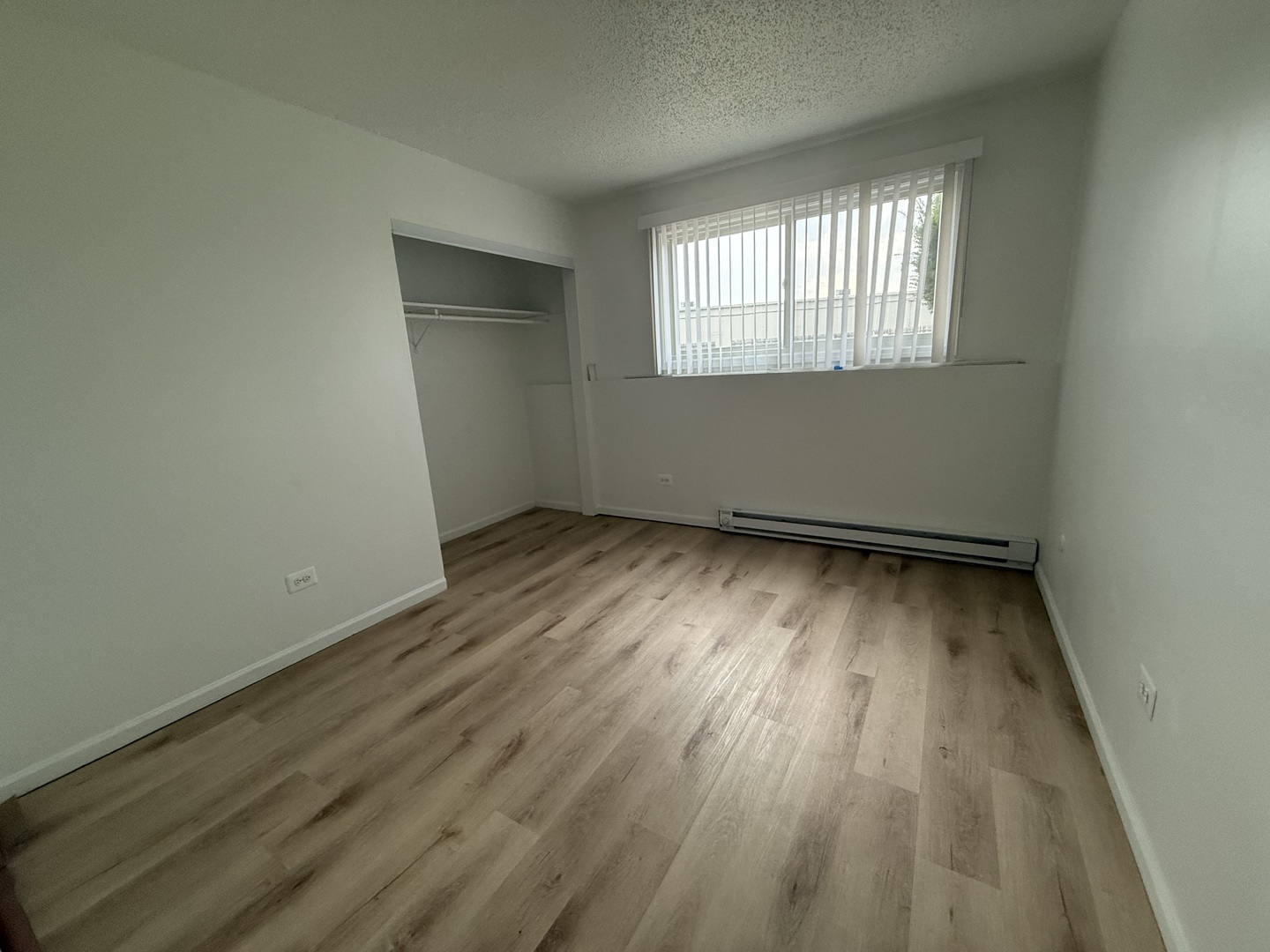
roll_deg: +3.5
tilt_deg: -11.9
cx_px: 635
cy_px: 476
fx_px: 514
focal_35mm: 14
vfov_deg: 85.7
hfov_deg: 102.1
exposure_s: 1/99
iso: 320
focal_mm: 2.22
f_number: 2.2
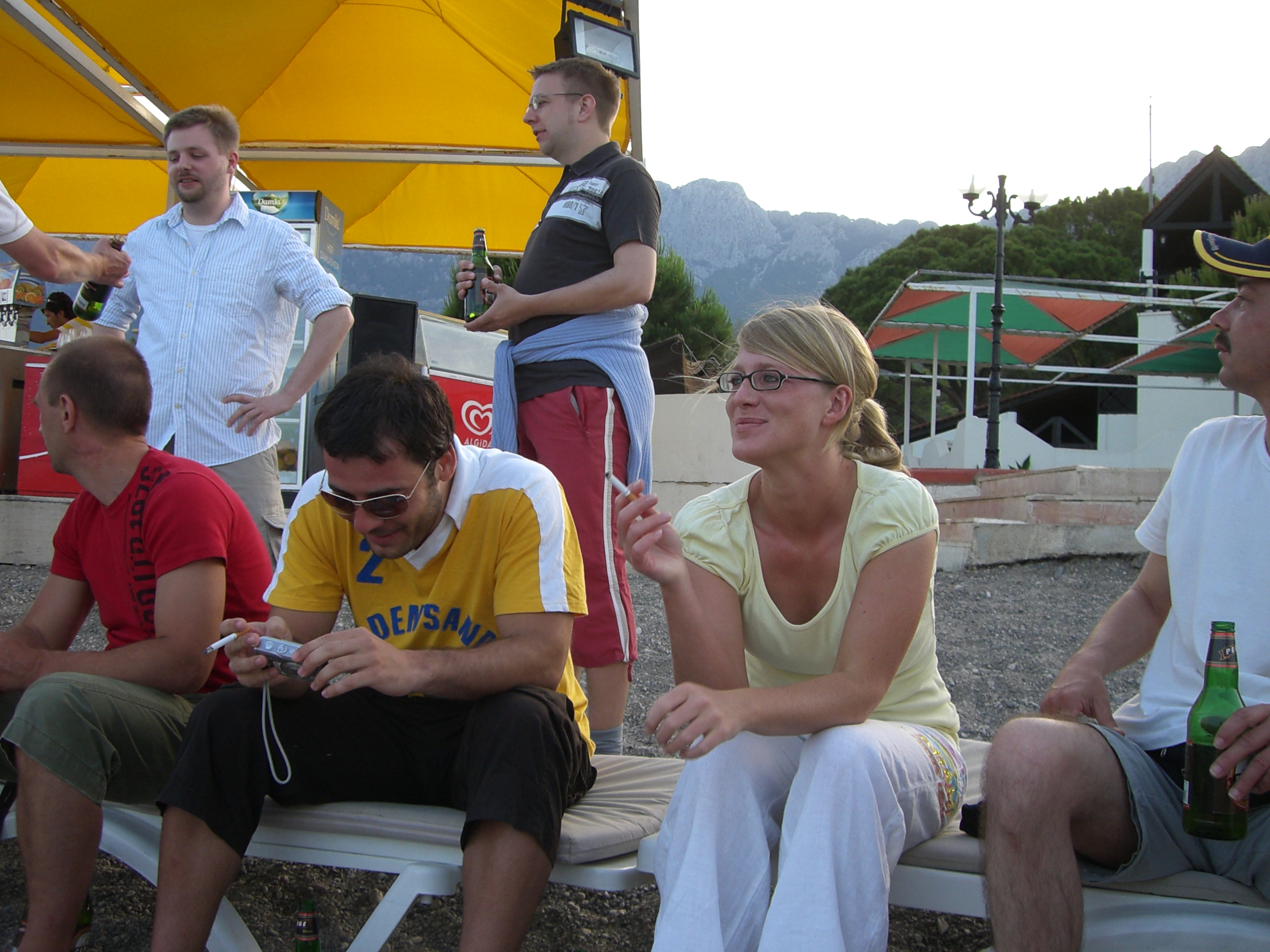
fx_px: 1394
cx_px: 635
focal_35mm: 38
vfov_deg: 37.7
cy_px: 476
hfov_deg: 49.0
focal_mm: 6.2
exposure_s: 1/250
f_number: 2.7
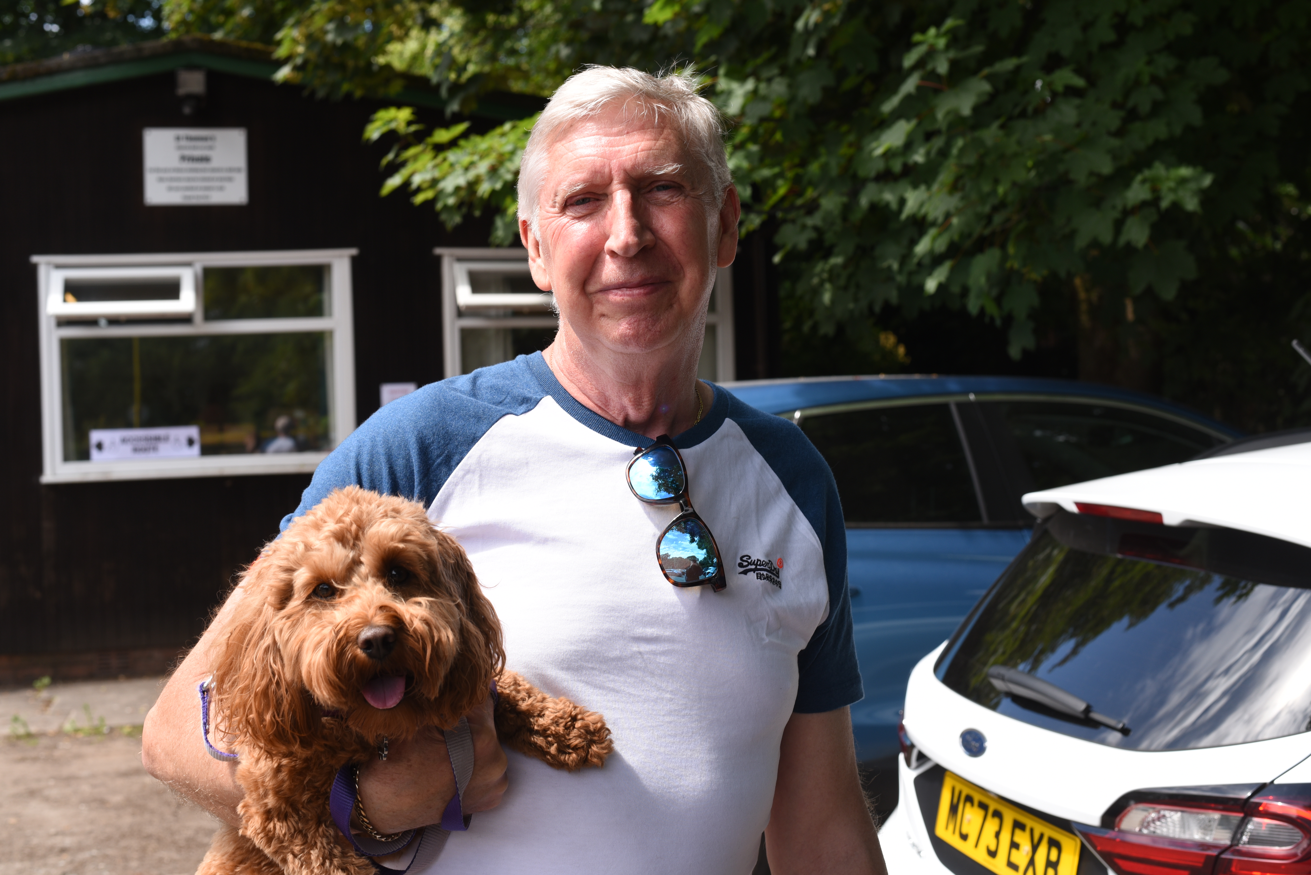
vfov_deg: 27.0
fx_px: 1821
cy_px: 438
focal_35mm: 50
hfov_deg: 39.6
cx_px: 656
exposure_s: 1/200
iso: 200
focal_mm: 50
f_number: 7.1
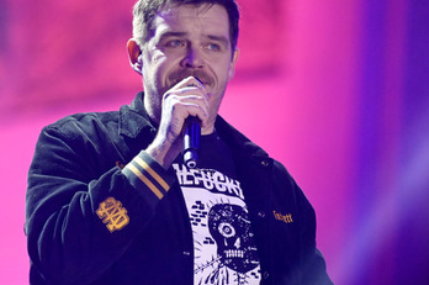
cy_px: 133
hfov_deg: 3.2
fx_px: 7711
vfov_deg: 2.1
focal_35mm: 648
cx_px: 190
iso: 12800
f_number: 5.6
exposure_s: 1/640
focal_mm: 500
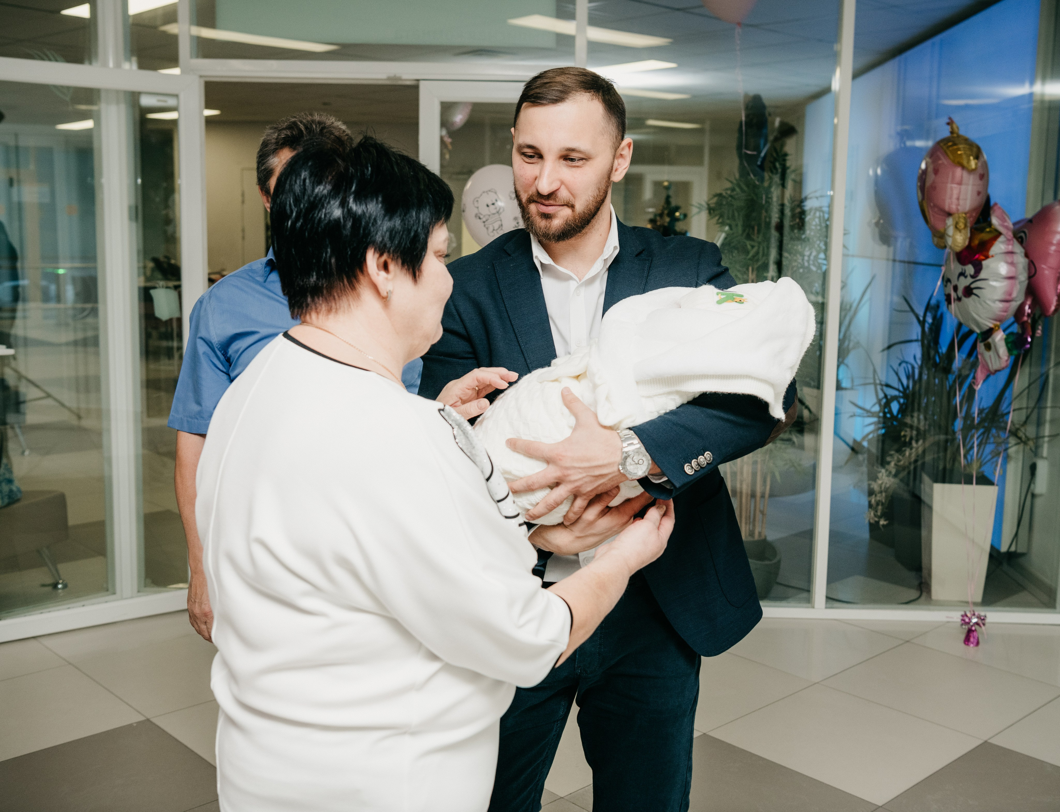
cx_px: 559
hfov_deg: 47.3
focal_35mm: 39
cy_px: 386
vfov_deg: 37.1
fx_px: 1209
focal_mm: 34
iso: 320
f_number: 4.5
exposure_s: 1/160
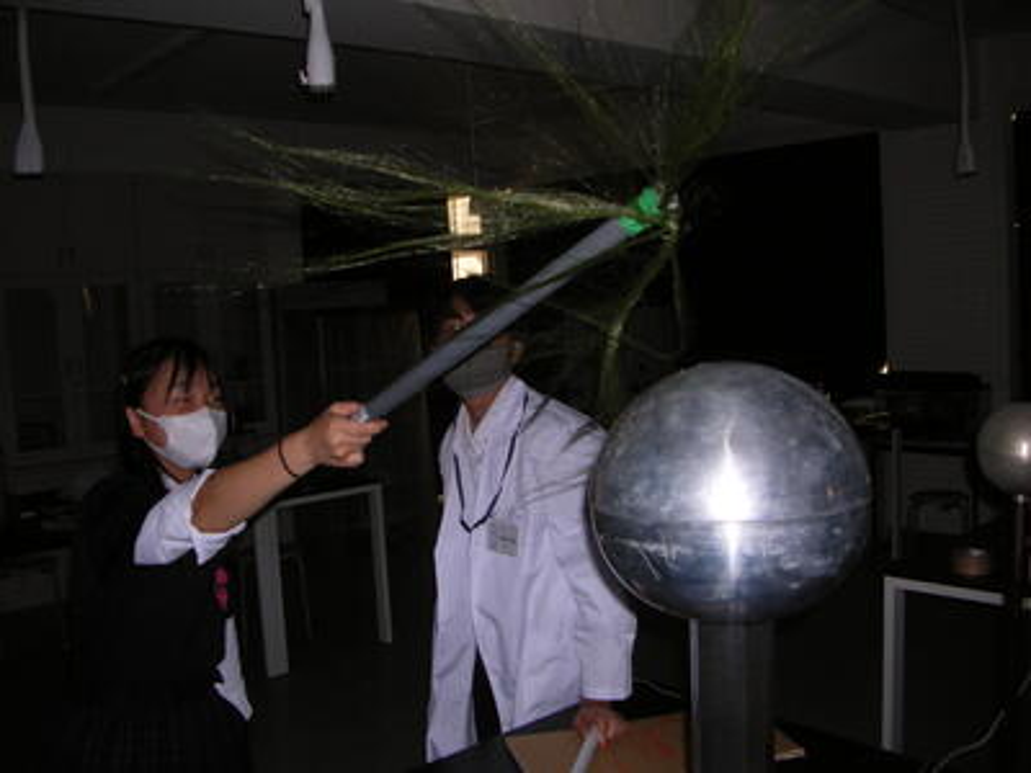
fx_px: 1042
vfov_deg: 40.7
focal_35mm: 35
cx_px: 516
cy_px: 386
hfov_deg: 52.6
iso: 50
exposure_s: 1/60.1
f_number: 2.8
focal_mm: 5.8
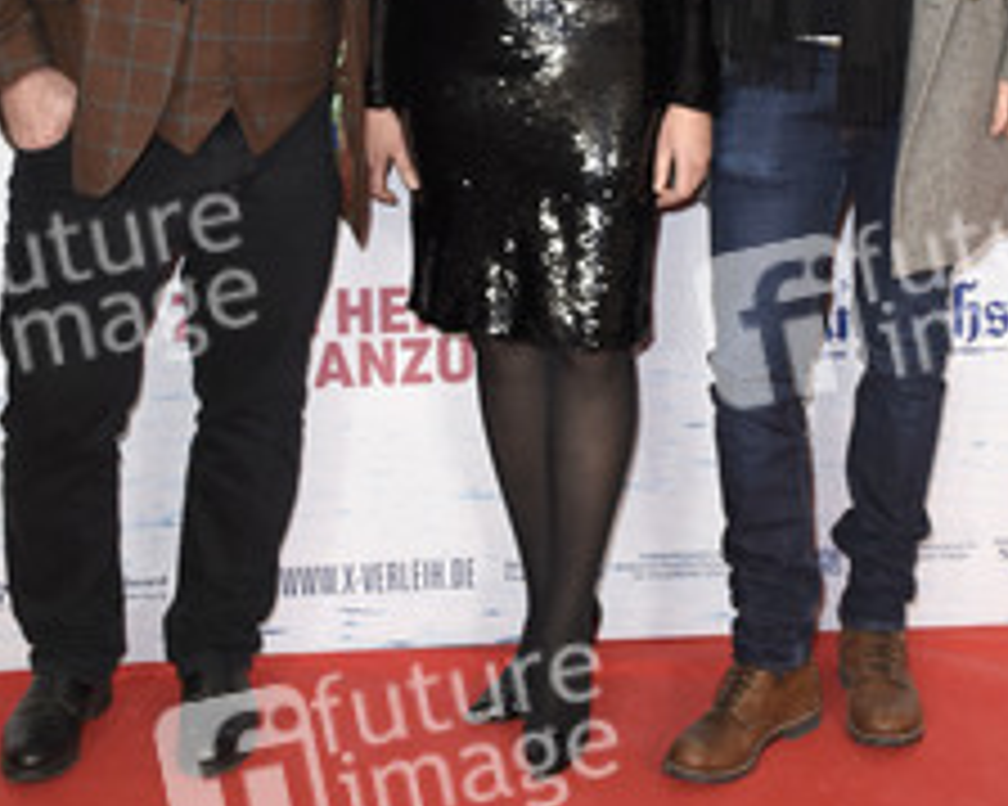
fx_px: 2023
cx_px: 518
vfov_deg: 22.0
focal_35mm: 68
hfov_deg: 28.0
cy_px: 77
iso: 640
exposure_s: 1/60
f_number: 6.3
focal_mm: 27
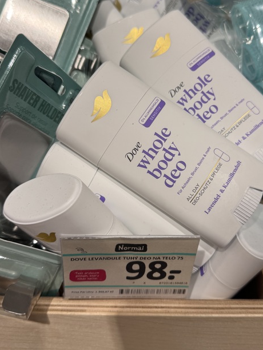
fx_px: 365
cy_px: 158
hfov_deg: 39.6
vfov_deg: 51.3
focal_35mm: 36
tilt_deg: -34.5
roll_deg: +0.8
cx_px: 141
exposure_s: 1/445
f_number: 1.78
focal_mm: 6.76
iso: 80
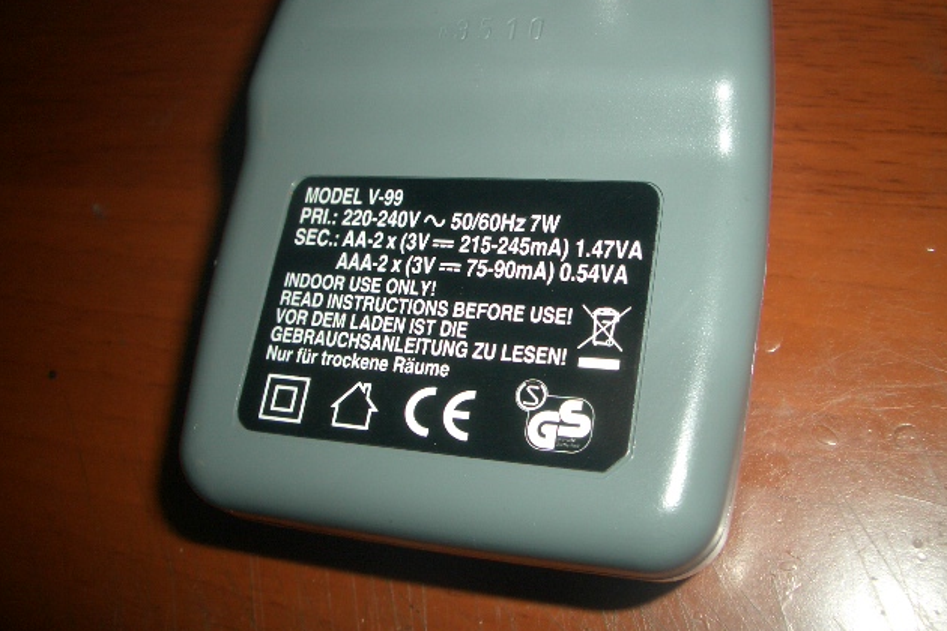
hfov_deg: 51.9
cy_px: 316
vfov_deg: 35.9
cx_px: 475
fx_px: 973
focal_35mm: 37
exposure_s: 1/60
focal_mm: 5.8
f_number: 4.3
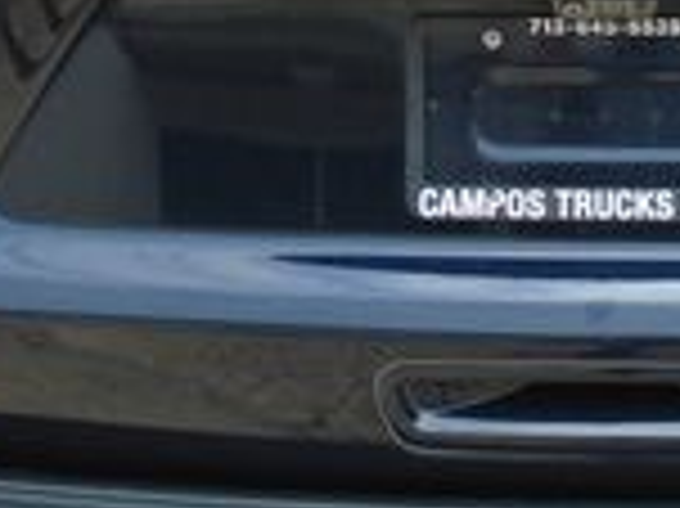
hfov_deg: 17.7
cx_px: 585
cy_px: 18
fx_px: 2159
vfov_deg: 13.3
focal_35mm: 110
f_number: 3.2
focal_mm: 4.6
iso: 100
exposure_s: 1/500
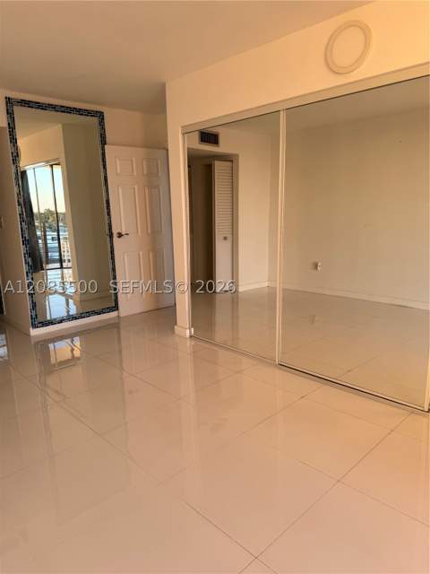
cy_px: 287
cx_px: 215
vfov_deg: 71.6
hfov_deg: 56.8
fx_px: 398
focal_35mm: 24
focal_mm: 6.76
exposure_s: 1/166
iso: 80
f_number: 1.78
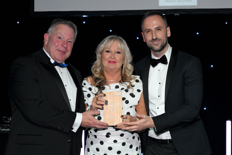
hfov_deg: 31.4
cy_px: 80
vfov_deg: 21.2
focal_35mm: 64
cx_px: 120
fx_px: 412
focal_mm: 56
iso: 1600
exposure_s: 1/125
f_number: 7.1
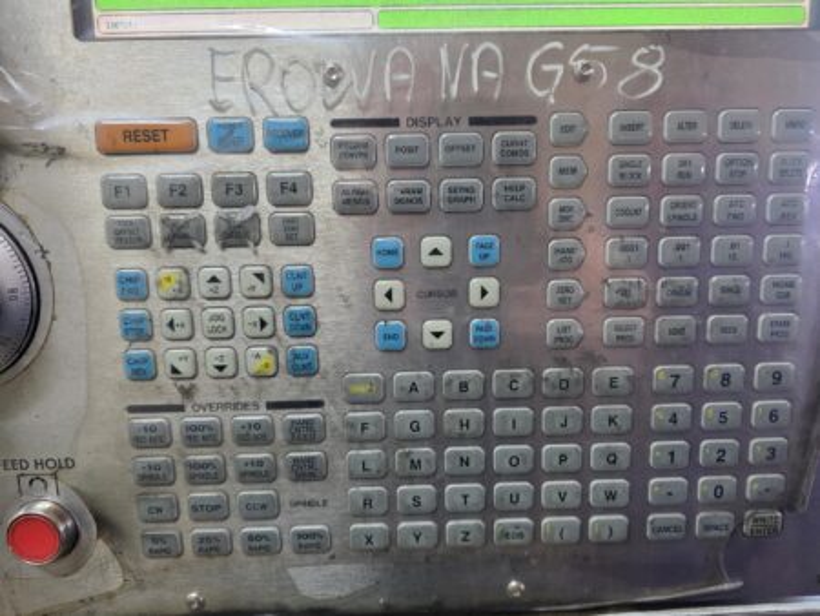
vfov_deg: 58.9
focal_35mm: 23
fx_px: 545
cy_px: 308
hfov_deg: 73.9
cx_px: 410
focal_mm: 6.3
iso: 640
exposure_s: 1/100
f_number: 1.7
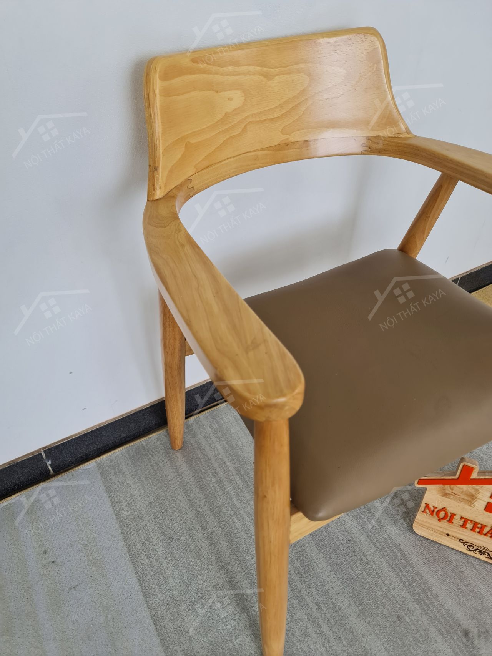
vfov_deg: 69.4
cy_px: 328
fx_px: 474
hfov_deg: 54.9
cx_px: 246
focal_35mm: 25
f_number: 1.8
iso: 50
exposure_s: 1/100
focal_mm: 7
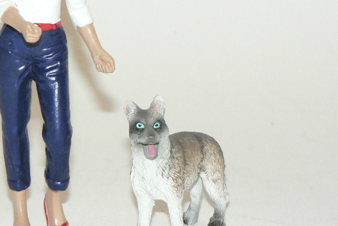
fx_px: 2084
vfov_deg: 6.2
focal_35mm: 222
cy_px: 70
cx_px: 69
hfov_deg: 9.3
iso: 400
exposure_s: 1/60
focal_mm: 19.5
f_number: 3.2
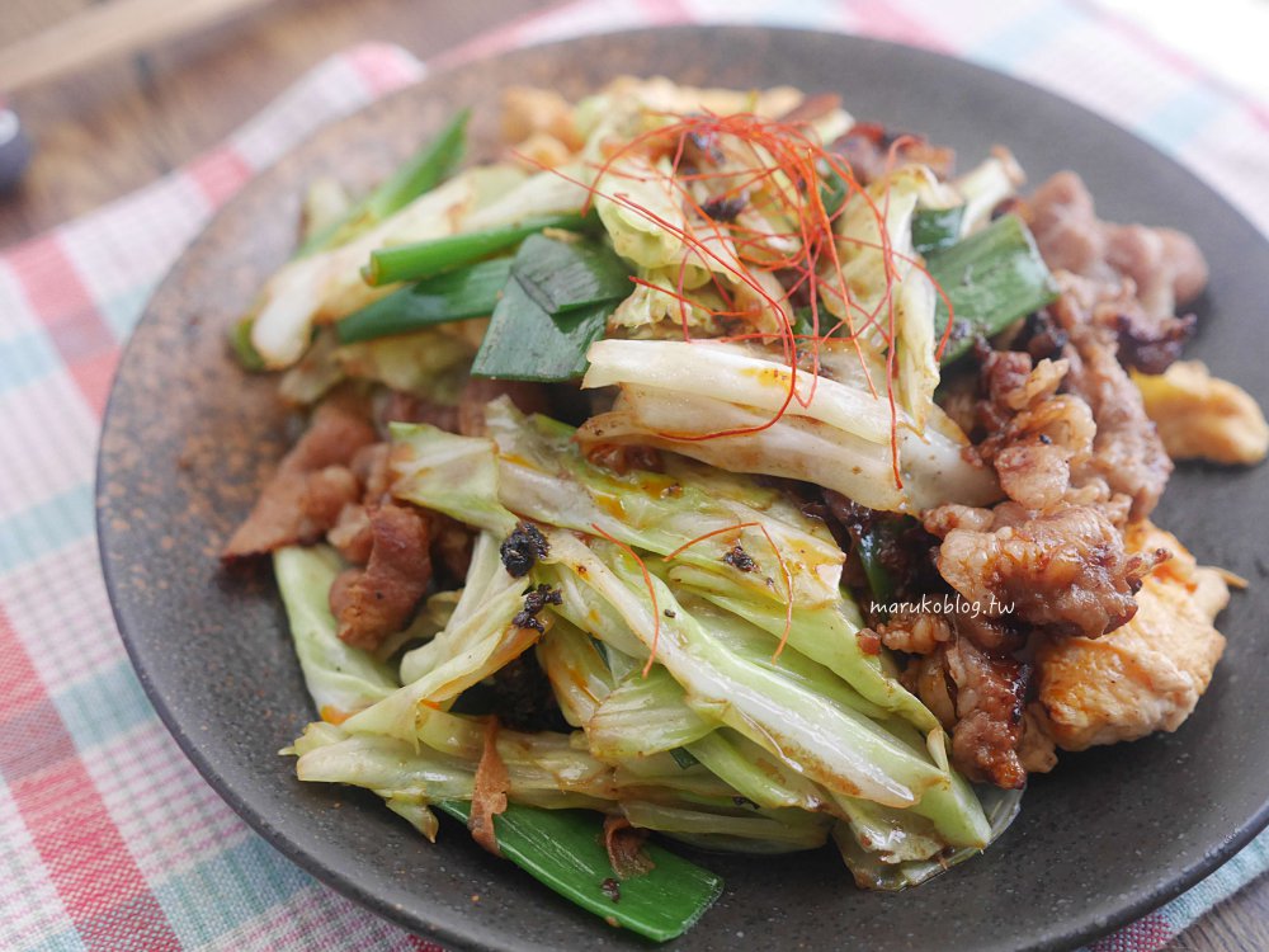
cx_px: 634
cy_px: 476
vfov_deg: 29.1
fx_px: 1833
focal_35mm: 50
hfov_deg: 38.2
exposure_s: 1/80
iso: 1600
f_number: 2.8
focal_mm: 25
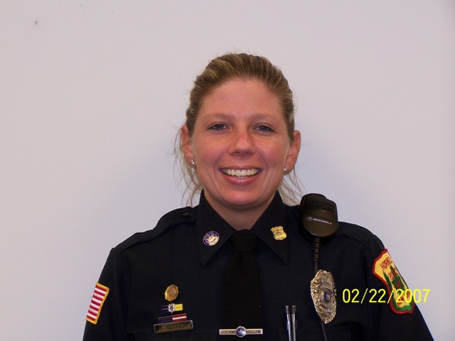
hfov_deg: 16.8
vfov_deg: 12.7
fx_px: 1538
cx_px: 228
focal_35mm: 117
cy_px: 170
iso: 80
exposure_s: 1/30
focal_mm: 19.4
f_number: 3.2
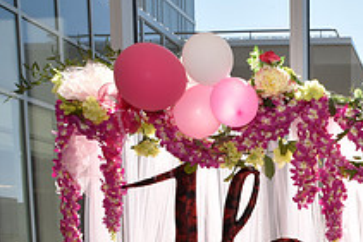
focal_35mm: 66
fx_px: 666
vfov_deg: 18.9
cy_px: 327
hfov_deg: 27.1
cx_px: 430
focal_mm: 24
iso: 1600
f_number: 22
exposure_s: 1/200
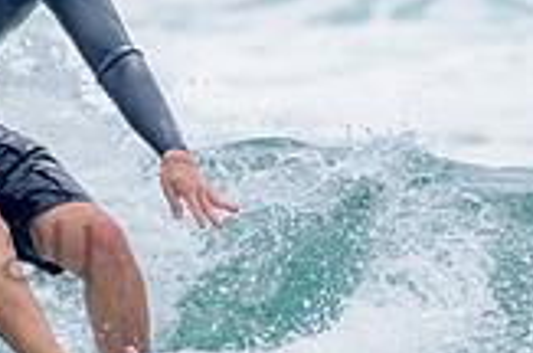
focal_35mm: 2187
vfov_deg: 0.6
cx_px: -37
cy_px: 246
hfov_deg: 0.9
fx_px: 32316
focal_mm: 500
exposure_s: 1/2000
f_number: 5.6
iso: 220
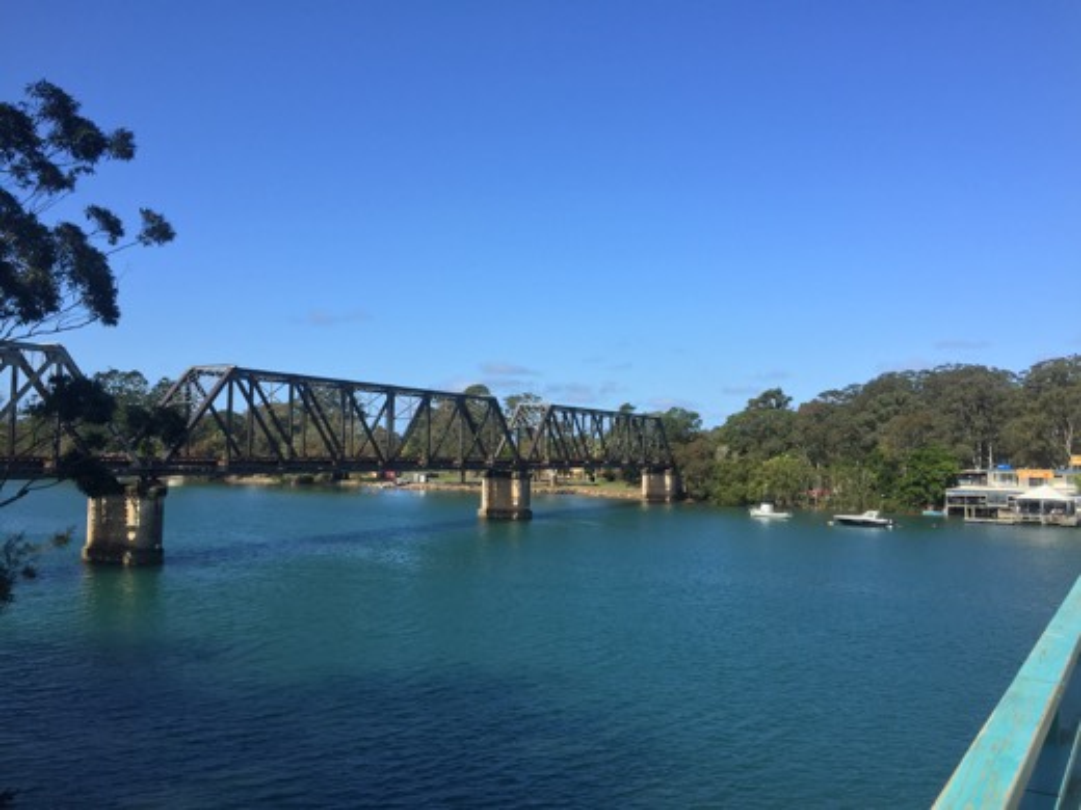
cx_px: 540
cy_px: 405
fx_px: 906
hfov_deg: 61.7
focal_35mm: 29
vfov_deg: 48.2
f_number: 2.2
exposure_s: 1/1647
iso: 32
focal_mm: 4.15
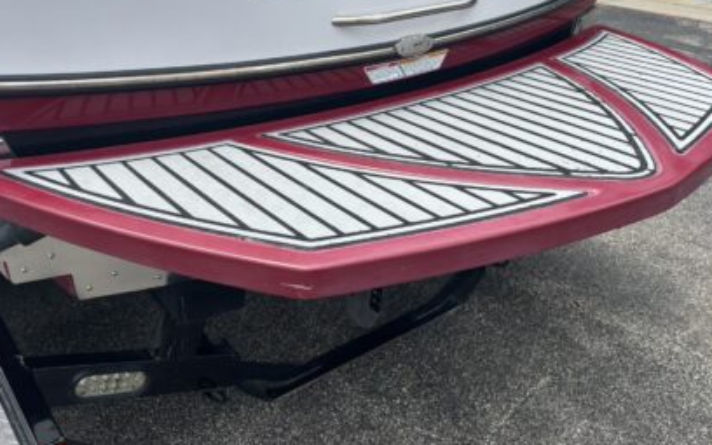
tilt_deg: -20.8
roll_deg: -2.6
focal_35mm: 36
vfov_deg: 35.1
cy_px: 157
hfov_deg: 54.0
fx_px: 699
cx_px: 364
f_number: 1.6
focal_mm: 5.96
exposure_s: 1/2062
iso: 50
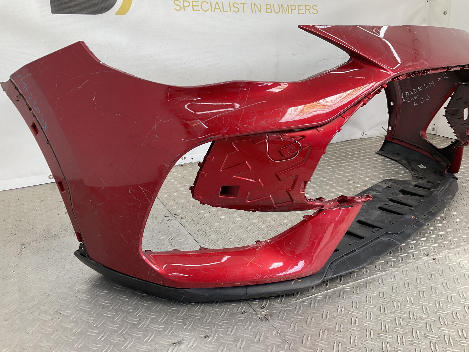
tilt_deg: -20.5
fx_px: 393
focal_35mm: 29
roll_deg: -2.9
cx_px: 234
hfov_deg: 61.7
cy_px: 176
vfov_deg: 48.2
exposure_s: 1/106
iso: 16
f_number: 1.8
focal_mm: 3
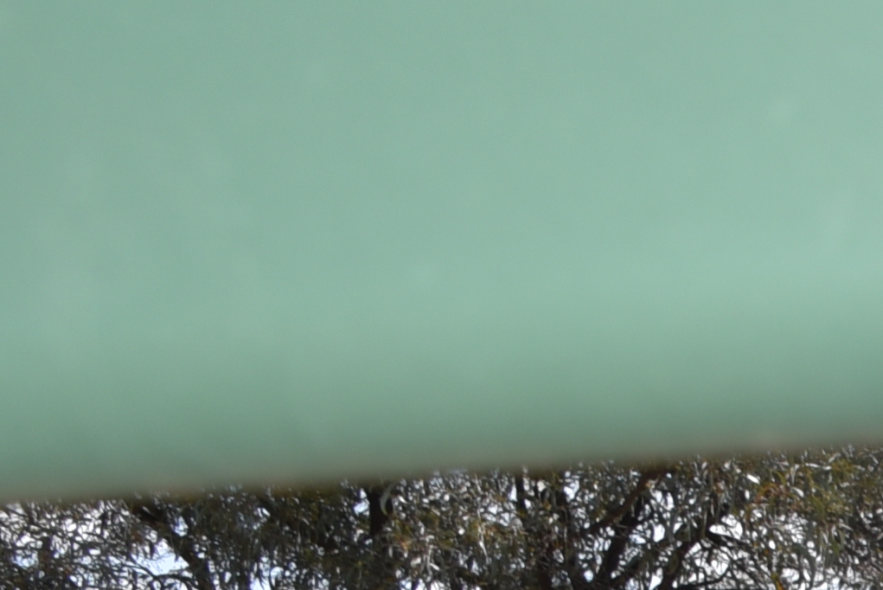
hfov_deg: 10.6
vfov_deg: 7.9
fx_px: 4049
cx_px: 2152
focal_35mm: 165
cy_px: 1237
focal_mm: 28
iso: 100
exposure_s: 1/200
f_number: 9
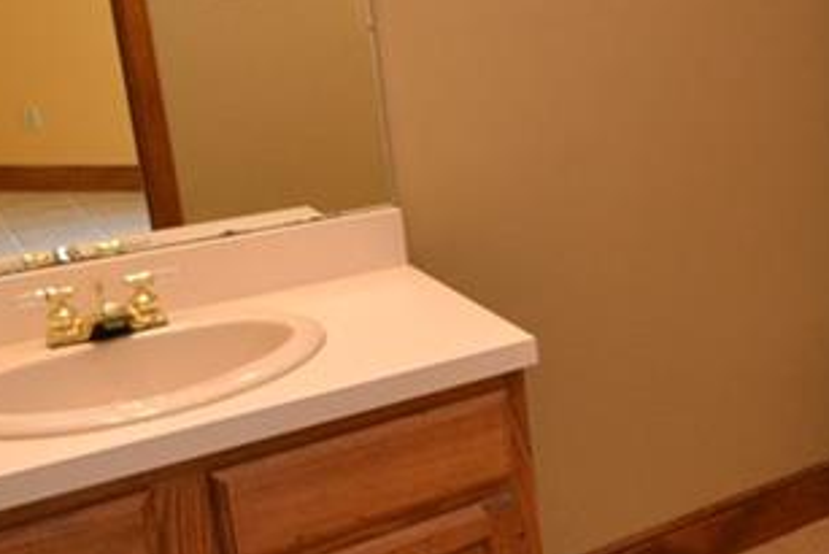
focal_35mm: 50
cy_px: 178
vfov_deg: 26.8
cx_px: 975
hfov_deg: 33.0
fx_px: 1152
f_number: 3.5
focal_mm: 10
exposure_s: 1/60
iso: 1400
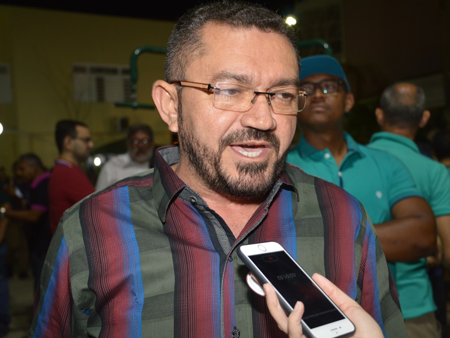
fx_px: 579
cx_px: 242
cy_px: 168
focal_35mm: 45
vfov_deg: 32.5
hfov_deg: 42.4
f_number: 4
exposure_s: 1/60
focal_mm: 27
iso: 560
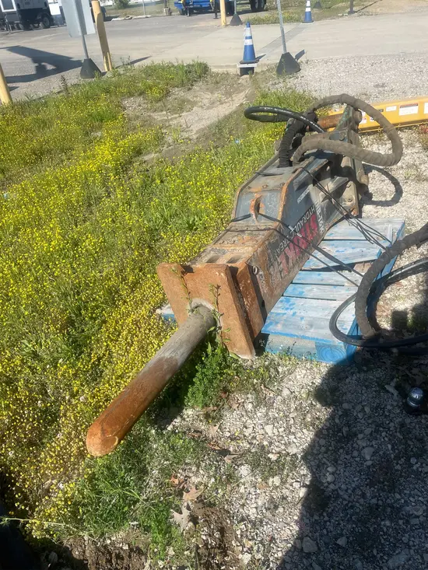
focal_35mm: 26
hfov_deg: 53.1
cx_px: 214
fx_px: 429
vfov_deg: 67.3
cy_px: 285
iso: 50
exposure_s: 1/4132
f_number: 1.6
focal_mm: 4.2
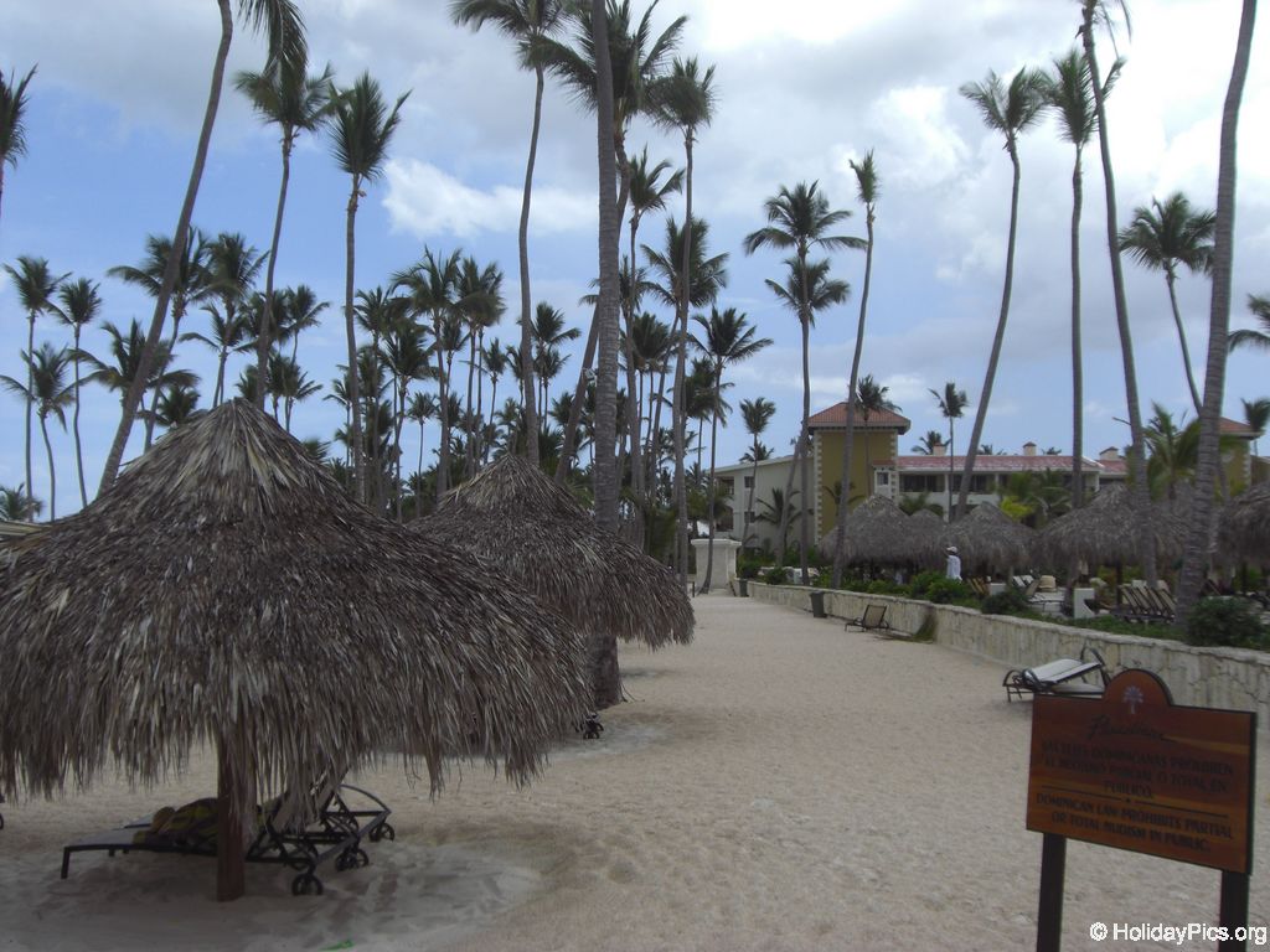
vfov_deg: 37.7
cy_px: 476
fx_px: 1394
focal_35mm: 38
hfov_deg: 49.0
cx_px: 635
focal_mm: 6.2
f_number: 8
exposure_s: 1/160
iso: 64
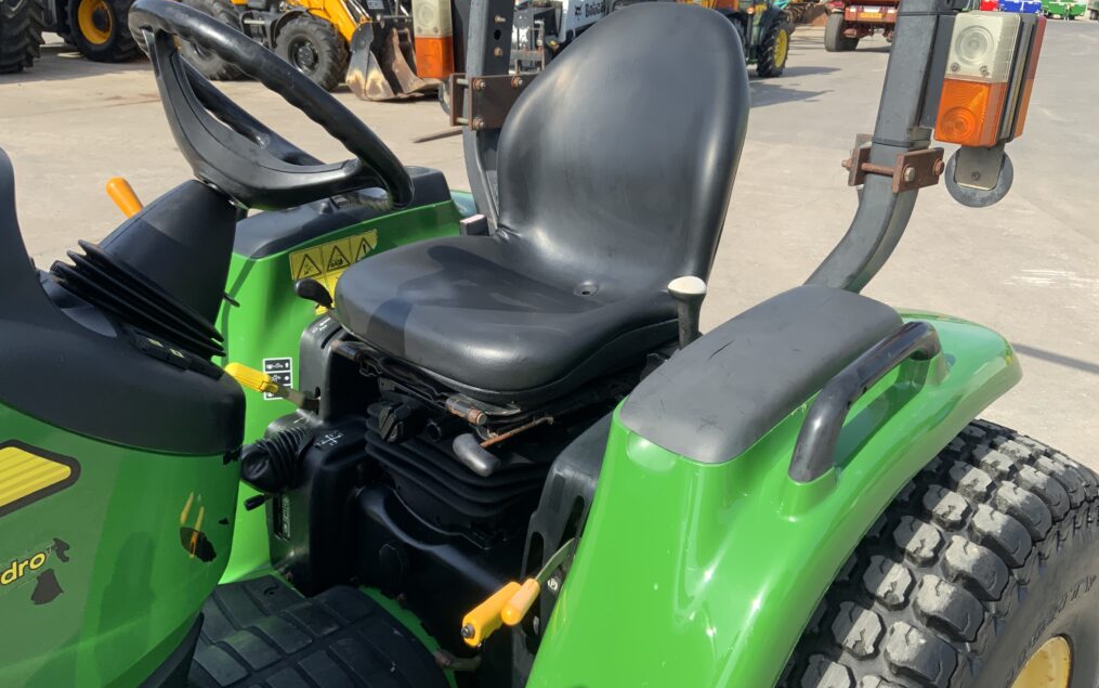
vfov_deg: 40.6
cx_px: 546
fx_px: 929
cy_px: 306
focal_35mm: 31
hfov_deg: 61.2
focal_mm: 3
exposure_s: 1/804
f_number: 1.8
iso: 16
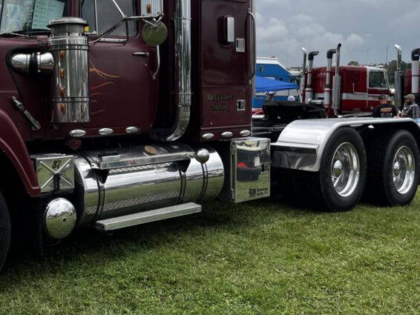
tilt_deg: -2.6
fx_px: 570
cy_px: 113
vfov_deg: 30.7
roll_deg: +1.4
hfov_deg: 38.7
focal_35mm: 47
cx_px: 77
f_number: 1.6
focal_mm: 5.1
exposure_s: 1/2463
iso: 50
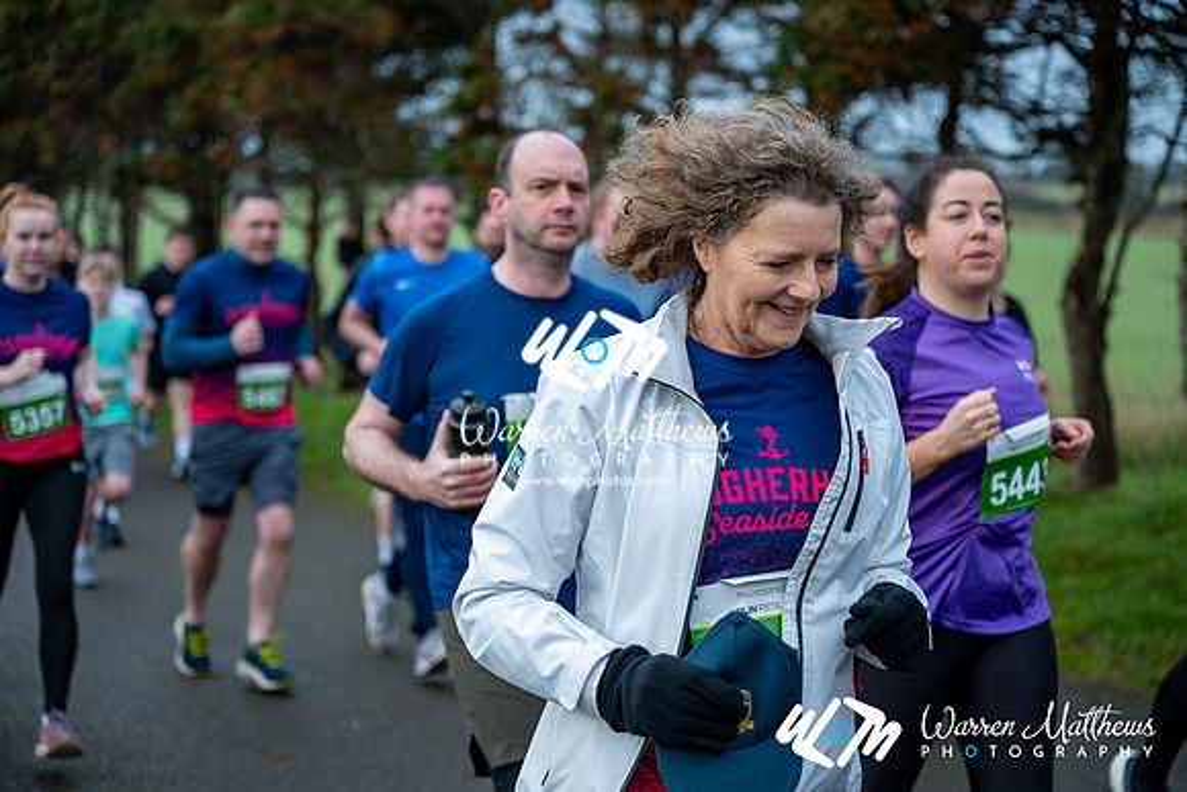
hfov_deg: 28.8
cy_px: 396
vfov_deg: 19.5
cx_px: 594
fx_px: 2308
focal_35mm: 70
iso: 360
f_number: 2.8
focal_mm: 70
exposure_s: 1/1250
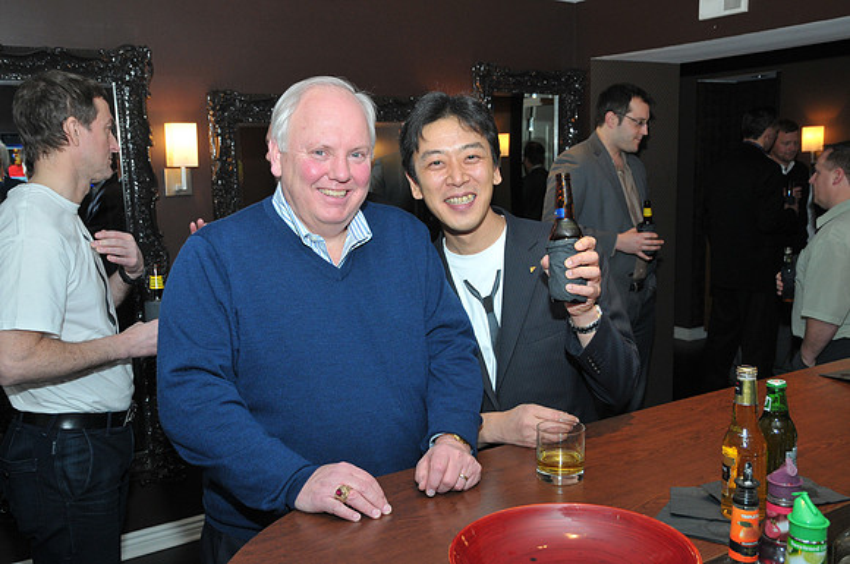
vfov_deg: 36.8
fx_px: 849
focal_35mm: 36
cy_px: 282
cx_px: 425
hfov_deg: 53.2
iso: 500
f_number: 5.6
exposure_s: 1/40
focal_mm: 24
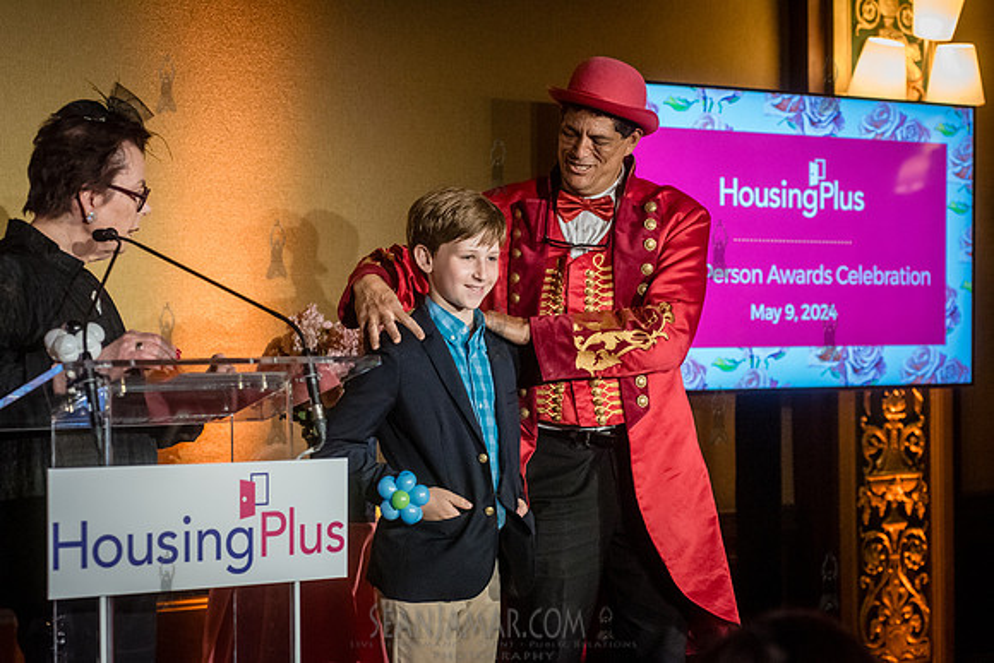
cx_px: 497
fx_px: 2209
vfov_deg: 17.1
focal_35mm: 80
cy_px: 332
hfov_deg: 25.4
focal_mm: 80
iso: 6400
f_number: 4.5
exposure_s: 1/200
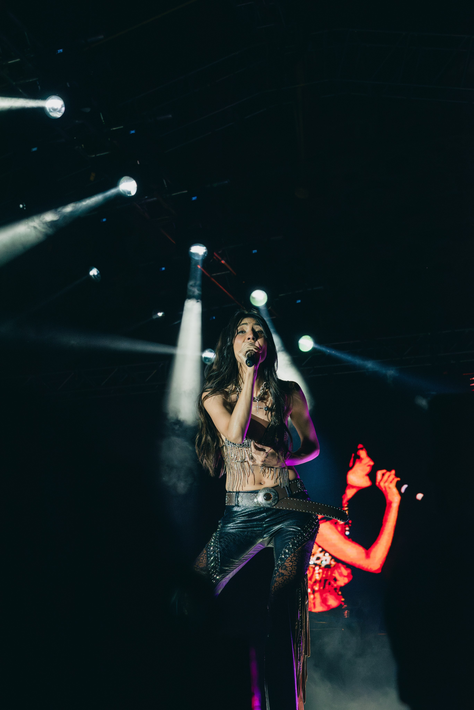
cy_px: 355
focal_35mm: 75
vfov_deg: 27.0
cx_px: 237
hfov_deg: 18.2
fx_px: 1480
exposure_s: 1/250
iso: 4000
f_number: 8
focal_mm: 75
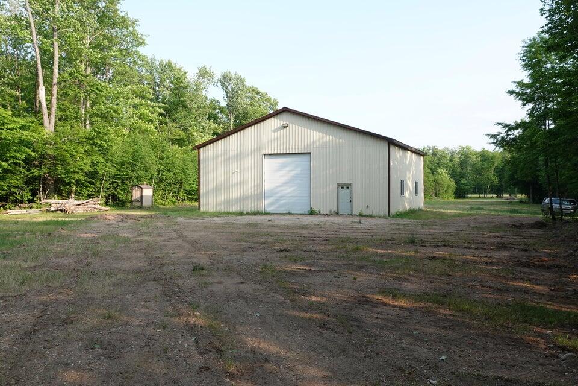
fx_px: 482
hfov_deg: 61.9
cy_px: 193
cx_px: 289
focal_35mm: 30
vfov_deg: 43.6
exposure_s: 1/250
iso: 100
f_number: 4
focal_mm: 11.03
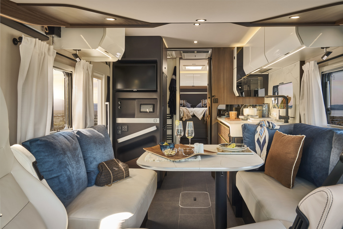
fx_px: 229
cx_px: 172
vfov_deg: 53.1
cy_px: 114
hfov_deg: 73.7
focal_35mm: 24
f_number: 11
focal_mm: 24
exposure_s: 1/2.5
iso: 100
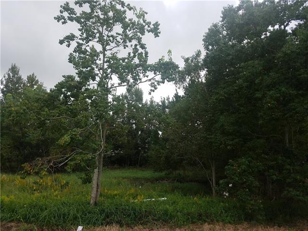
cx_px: 154
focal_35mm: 26
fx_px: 231
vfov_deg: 53.1
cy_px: 116
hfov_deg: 67.3
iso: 50
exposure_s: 1/1204
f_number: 1.7
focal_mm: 4.2
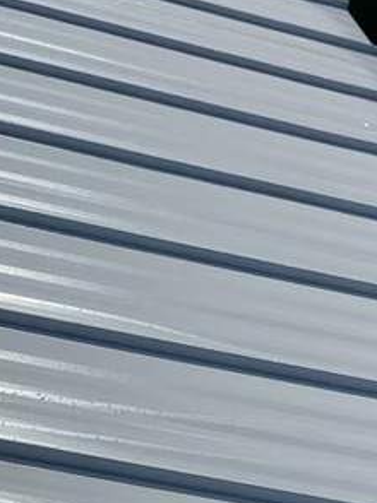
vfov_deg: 15.8
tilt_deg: -32.0
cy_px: 513
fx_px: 1774
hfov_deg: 12.1
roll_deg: +8.9
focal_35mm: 122
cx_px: 105
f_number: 1.8
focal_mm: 3.99
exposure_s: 1/6944
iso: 25
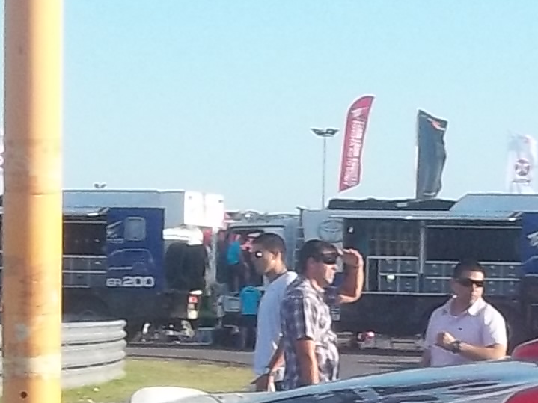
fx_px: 2766
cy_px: 478
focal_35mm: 178
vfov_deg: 8.3
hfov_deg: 11.1
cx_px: 467
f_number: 5.5
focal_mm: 5.7
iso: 80
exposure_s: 1/200
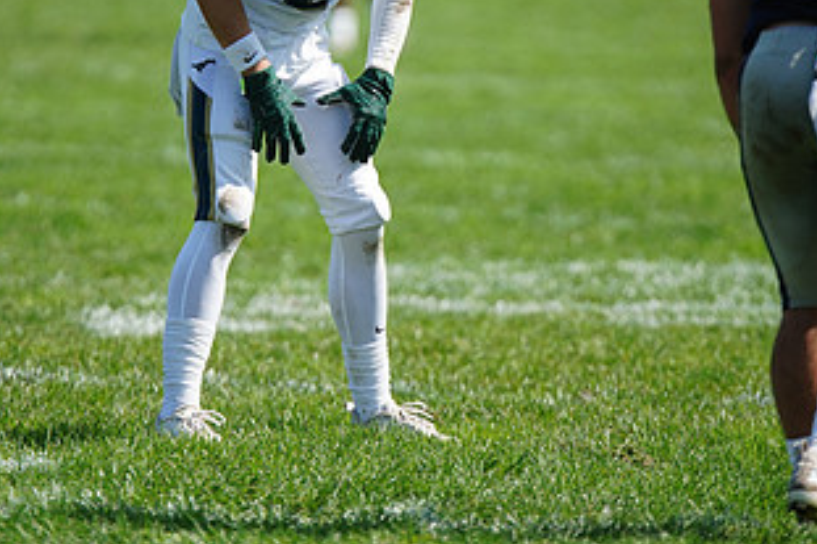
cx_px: 386
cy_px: 93
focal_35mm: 560
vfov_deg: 2.5
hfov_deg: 3.7
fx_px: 12702
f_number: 2.8
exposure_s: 1/4000
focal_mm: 300
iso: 400
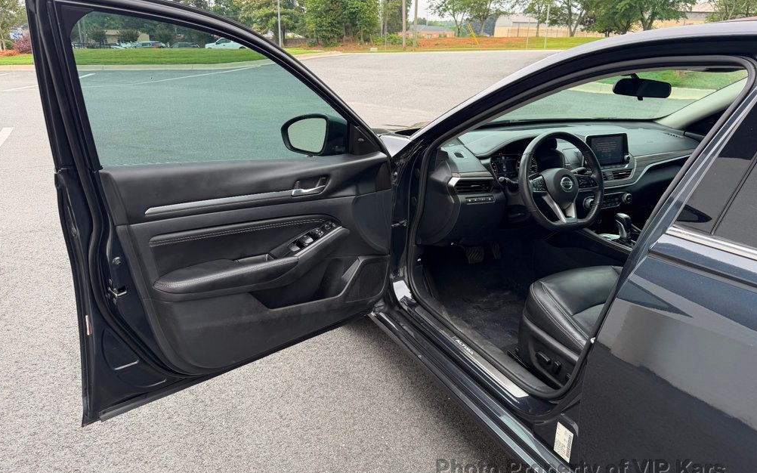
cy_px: 205
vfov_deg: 47.5
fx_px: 536
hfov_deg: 70.4
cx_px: 378
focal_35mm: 26
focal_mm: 6.76
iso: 80
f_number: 1.78
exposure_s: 1/333
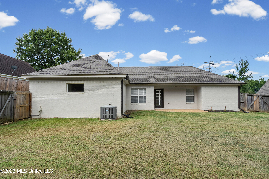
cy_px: 90
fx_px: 127
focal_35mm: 17
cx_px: 134
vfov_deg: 70.4
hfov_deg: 93.3
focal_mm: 17
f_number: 8
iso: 1000
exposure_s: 1/750
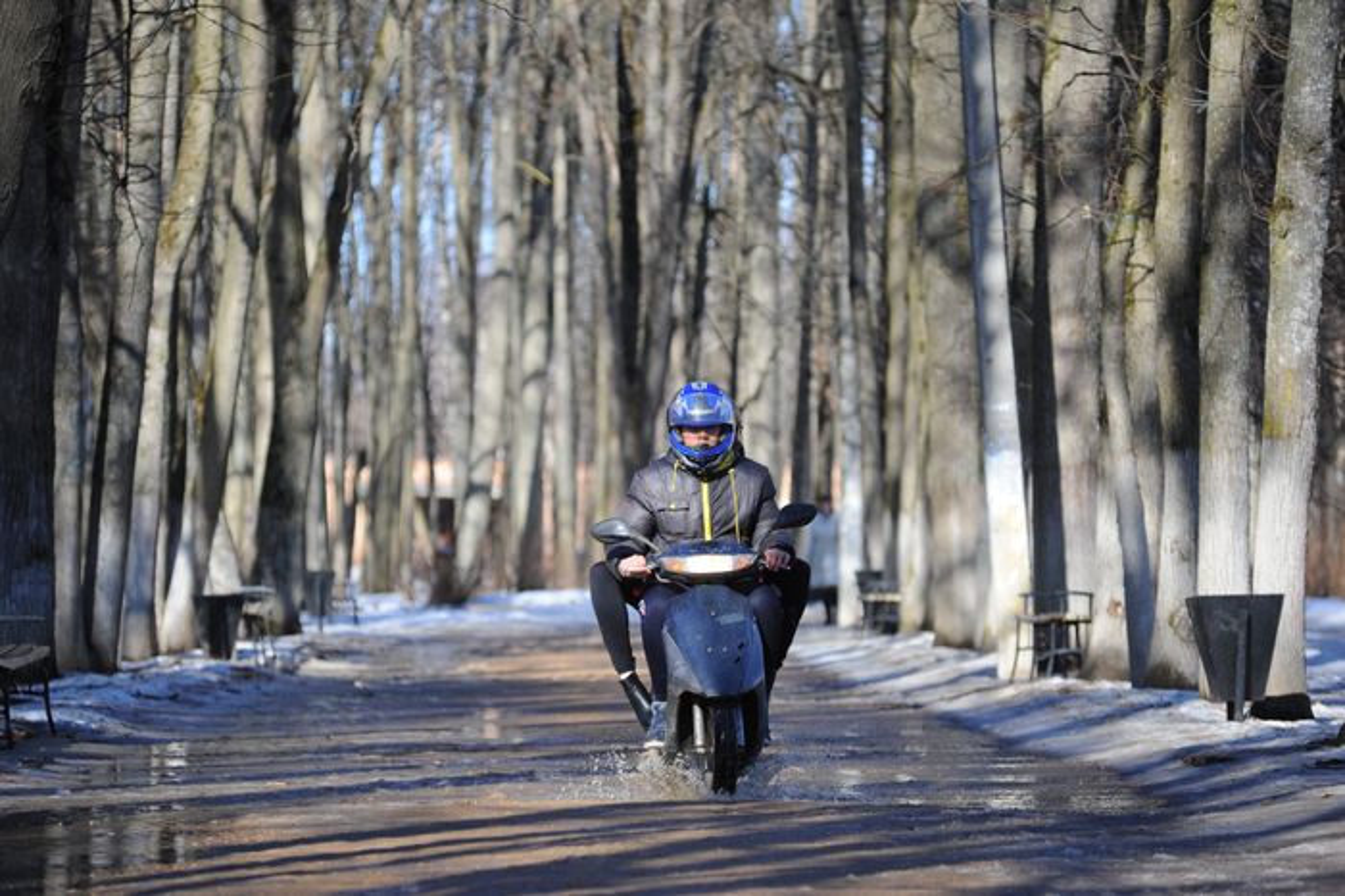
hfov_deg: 10.3
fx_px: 7468
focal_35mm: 200
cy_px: 448
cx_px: 672
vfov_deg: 6.9
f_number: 5.6
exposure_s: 1/1250
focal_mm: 200
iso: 800
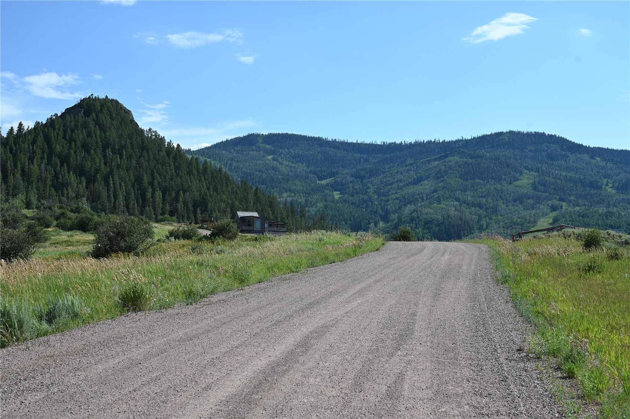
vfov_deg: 27.5
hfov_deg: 40.4
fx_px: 857
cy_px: 210
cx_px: 315
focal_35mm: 49
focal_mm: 49
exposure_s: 1/400
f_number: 7.1
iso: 100
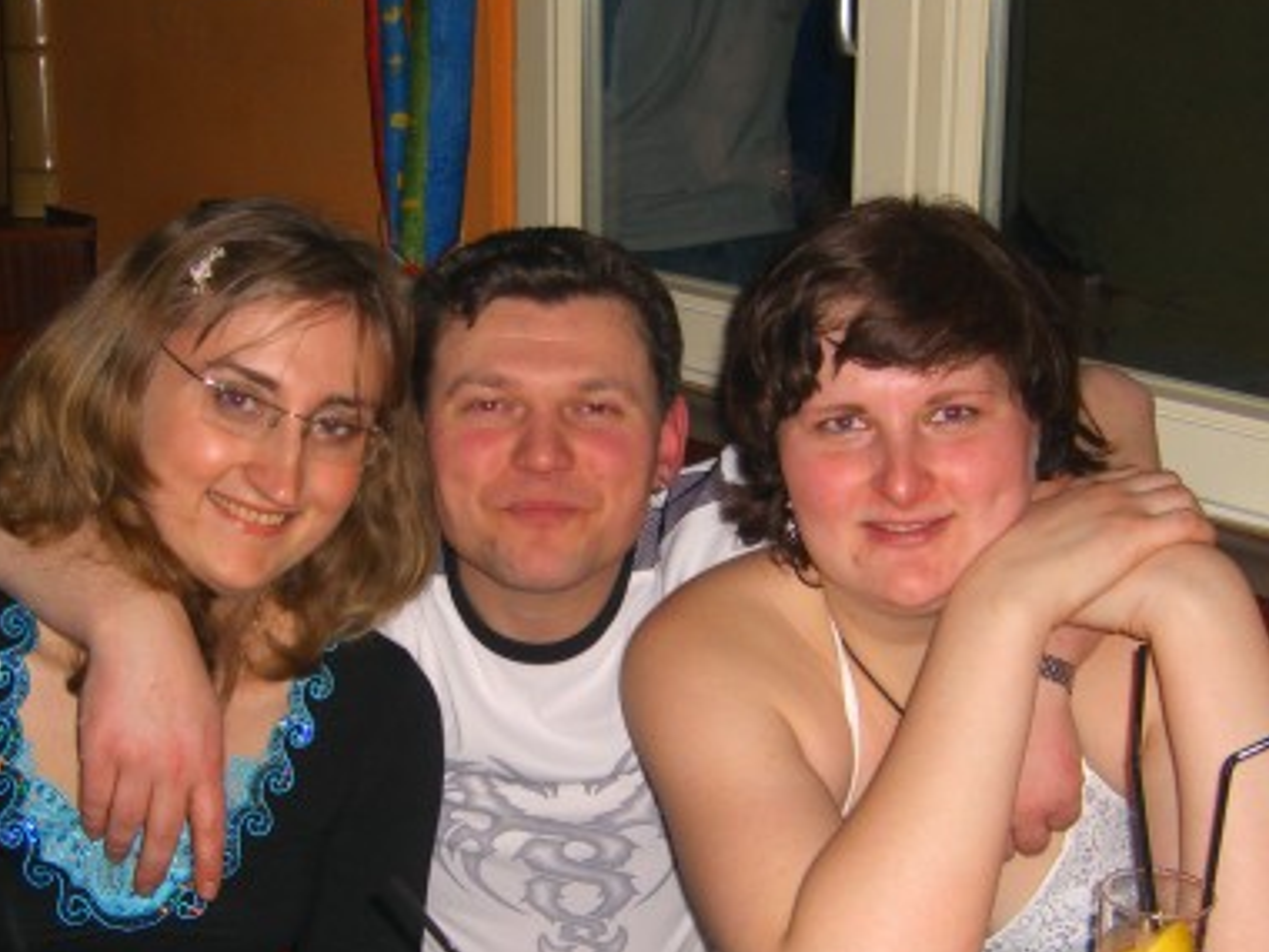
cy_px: 651
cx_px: 564
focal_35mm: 60
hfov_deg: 32.2
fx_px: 2200
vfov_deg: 24.3
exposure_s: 1/60
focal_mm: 7.9
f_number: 2.8
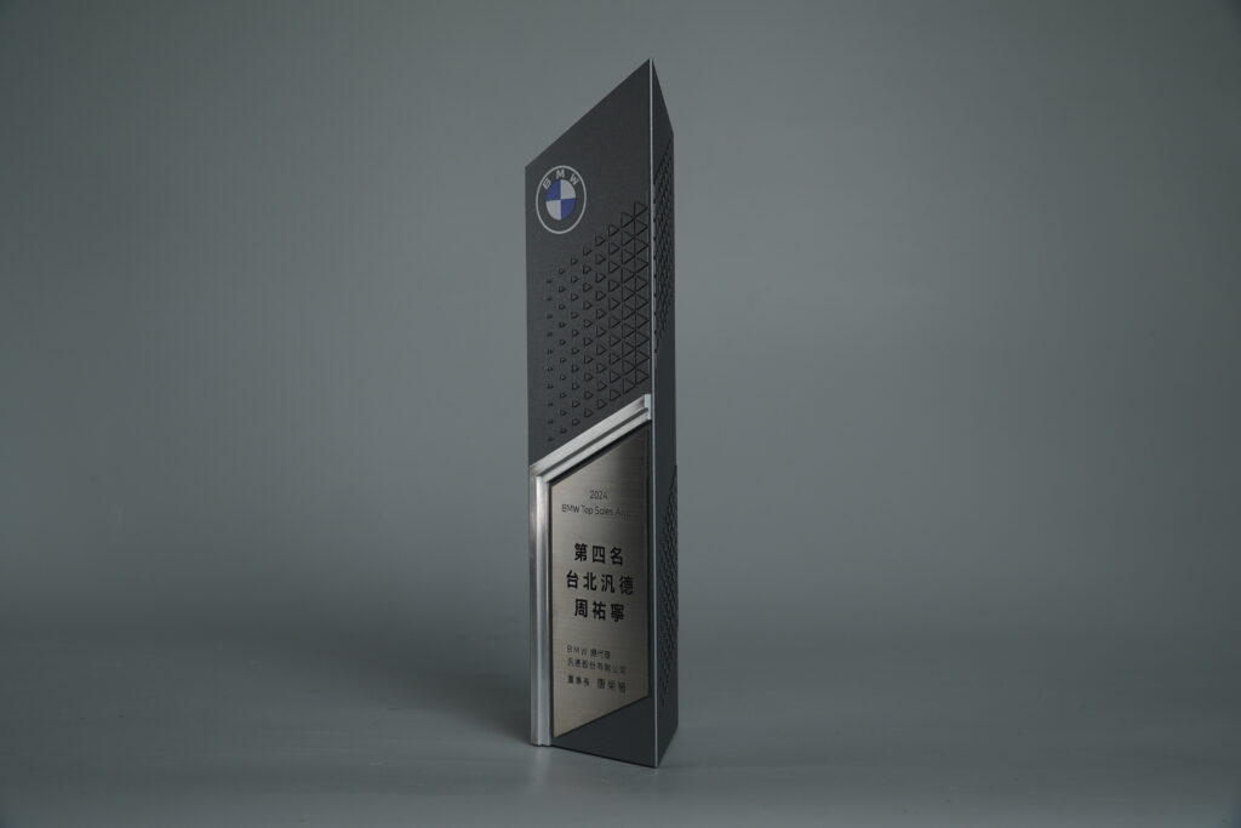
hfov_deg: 53.1
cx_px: 620
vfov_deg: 36.9
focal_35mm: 36
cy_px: 414
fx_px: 1241
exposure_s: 1/80
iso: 160
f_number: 5.6
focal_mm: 24
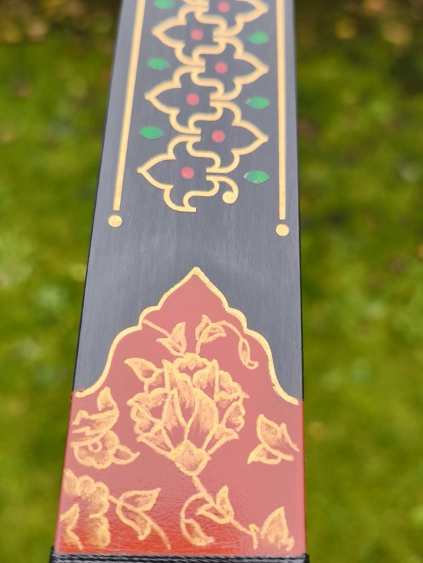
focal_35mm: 35
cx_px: 212
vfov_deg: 52.6
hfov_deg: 40.7
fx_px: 570
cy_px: 282
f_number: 1.4
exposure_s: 1/172
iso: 50
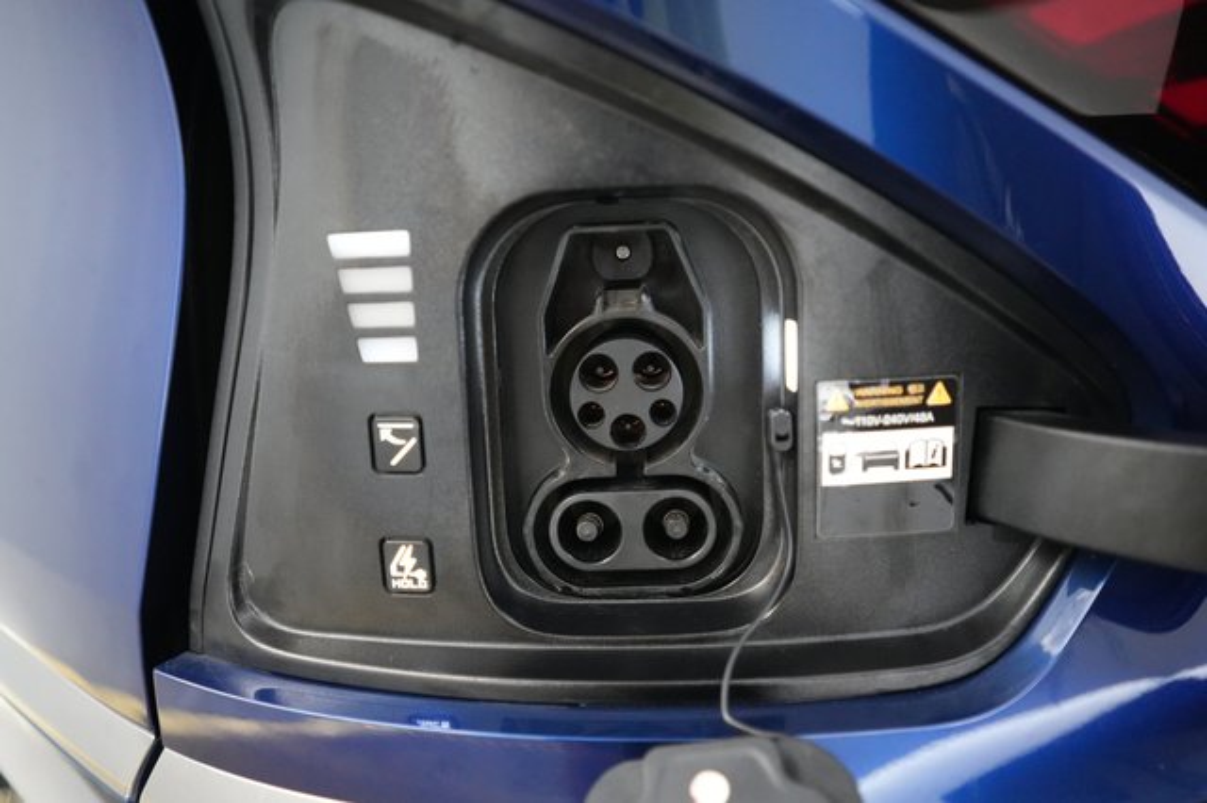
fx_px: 938
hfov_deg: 65.5
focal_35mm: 28
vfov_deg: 46.4
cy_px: 402
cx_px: 604
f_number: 2.8
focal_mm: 28
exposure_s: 1/320
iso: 10000
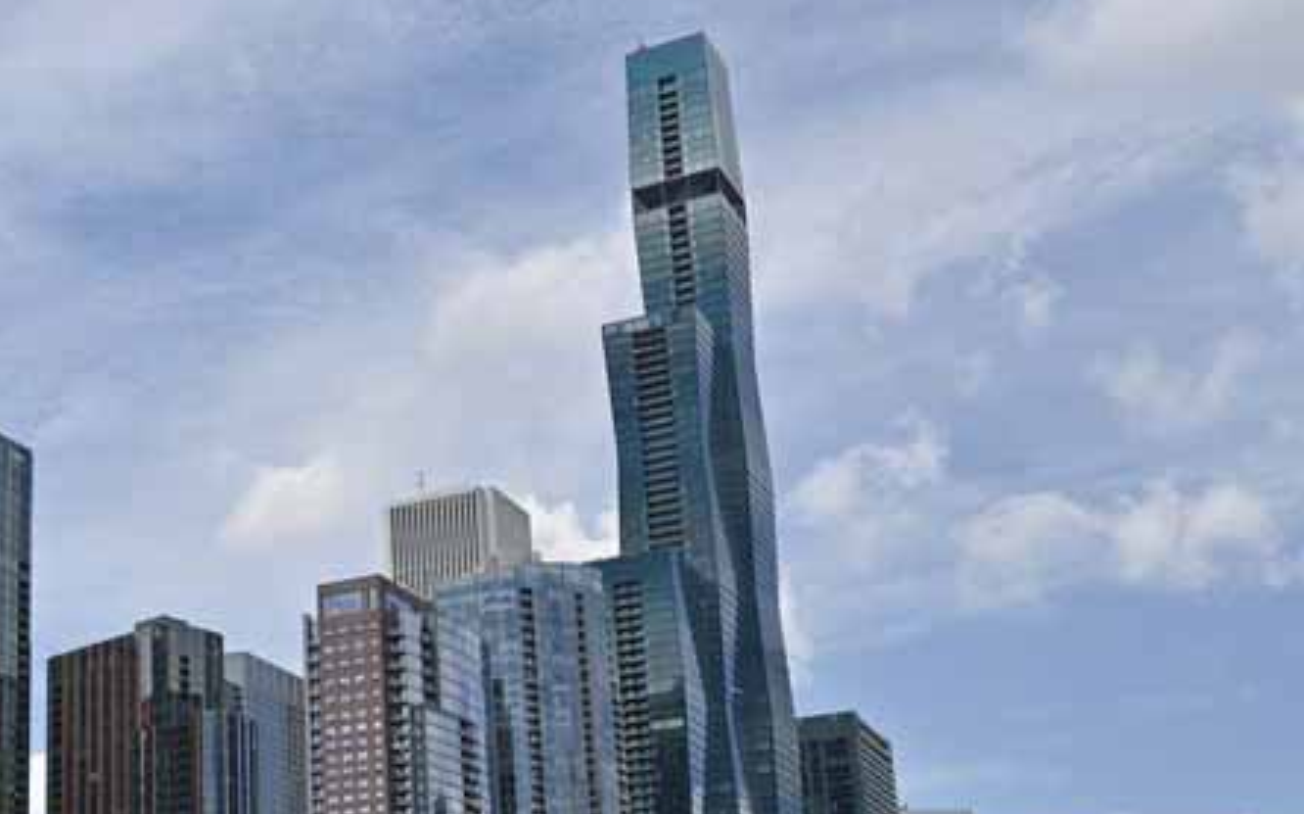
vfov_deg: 22.5
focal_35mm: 57
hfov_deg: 33.8
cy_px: 594
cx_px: 132
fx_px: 2025
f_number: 5
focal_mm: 31
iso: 100
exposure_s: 1/2000
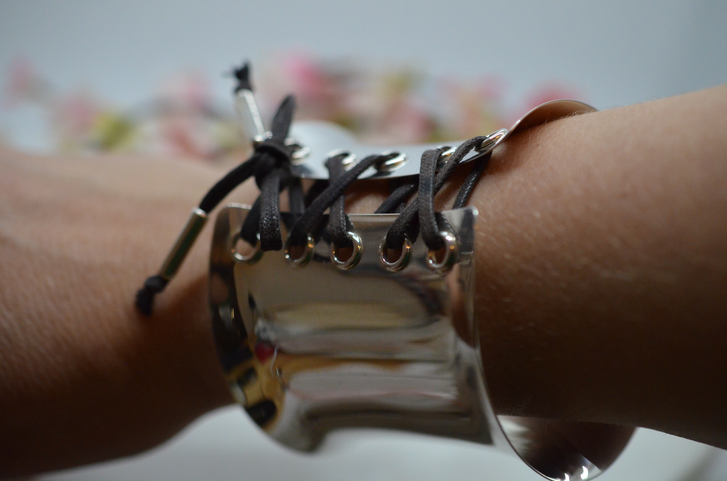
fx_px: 1209
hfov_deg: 33.5
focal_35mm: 60
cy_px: 240
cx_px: 364
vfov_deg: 22.5
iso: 2500
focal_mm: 40
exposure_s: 1/4000
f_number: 3.2
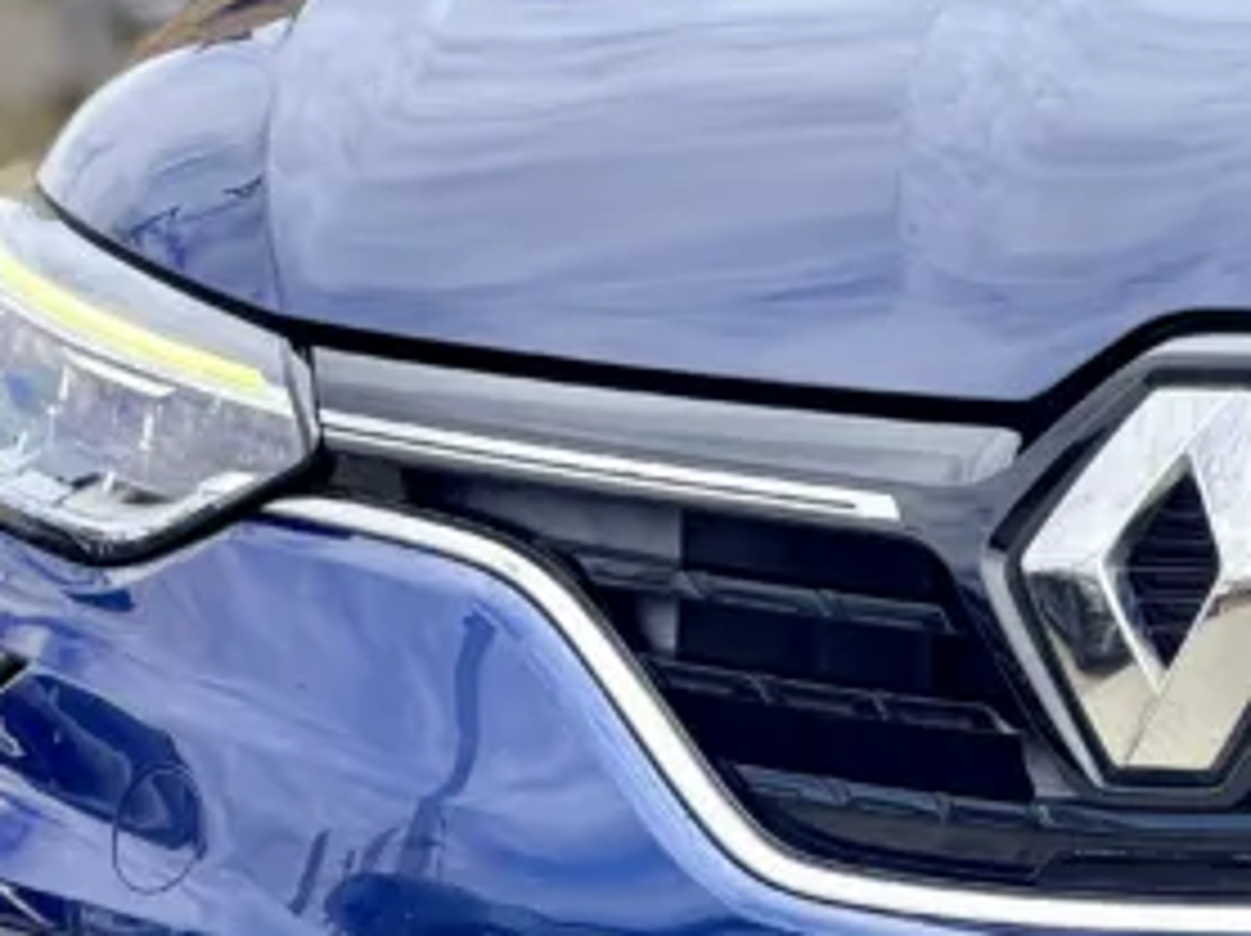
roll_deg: +0.0
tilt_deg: -3.3
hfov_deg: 5.3
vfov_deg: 4.0
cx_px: 1984
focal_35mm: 369
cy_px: 256
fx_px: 13324
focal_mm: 16.89
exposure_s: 1/638
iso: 50
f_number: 2.8
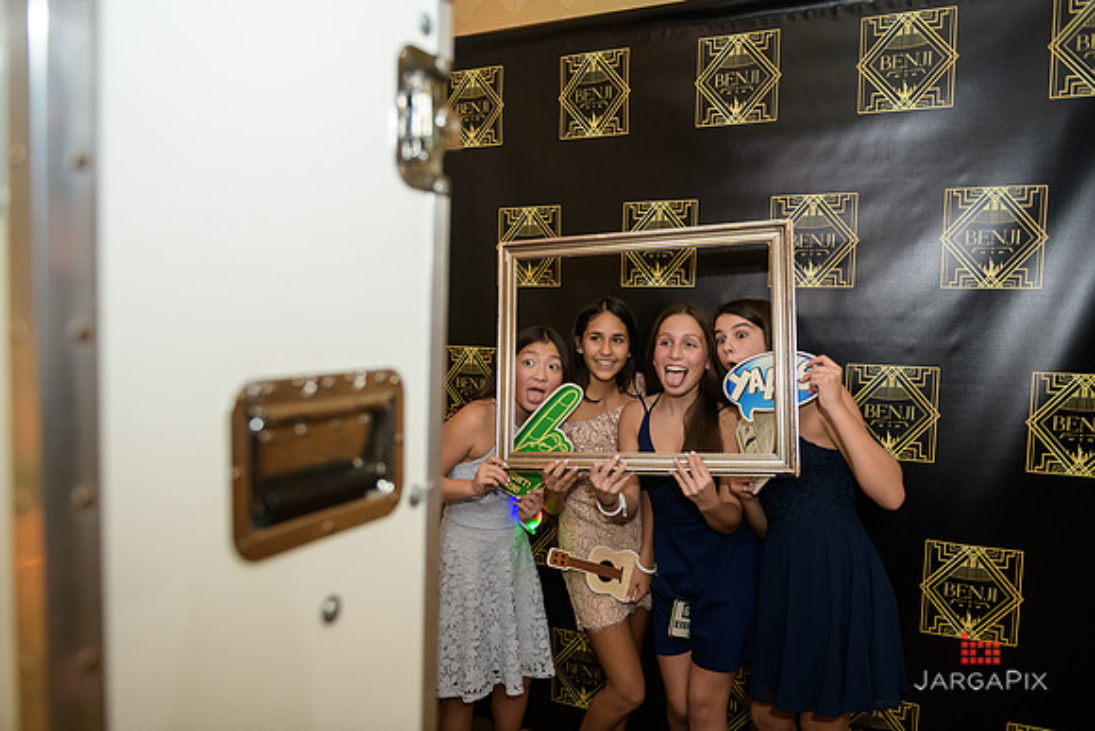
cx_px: 548
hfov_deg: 69.4
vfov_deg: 49.6
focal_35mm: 26
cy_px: 366
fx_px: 791
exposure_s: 1/125
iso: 1250
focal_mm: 26
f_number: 3.2
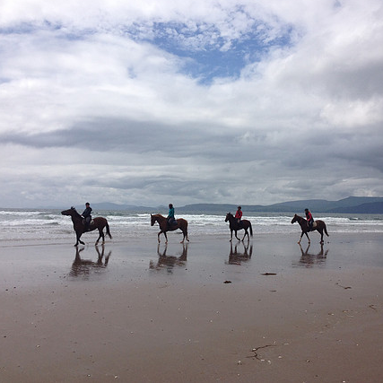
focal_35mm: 42
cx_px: 222
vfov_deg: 40.0
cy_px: 189
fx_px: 526
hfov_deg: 39.9
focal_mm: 4.28
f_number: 2.4
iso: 50
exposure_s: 1/3953
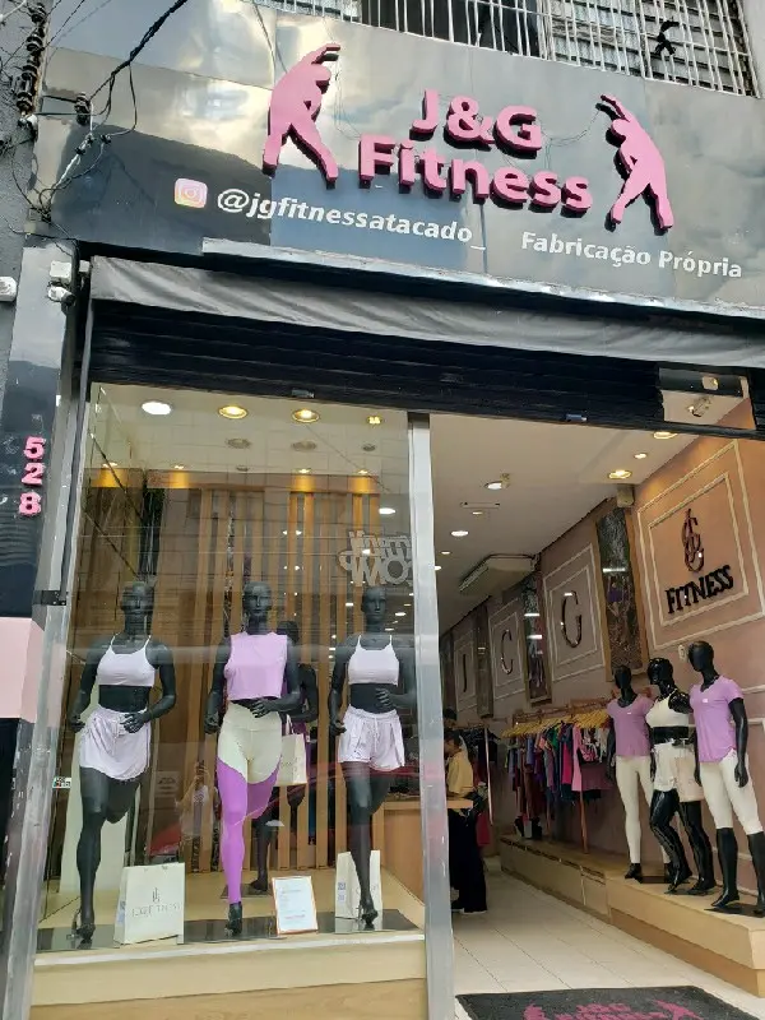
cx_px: 382
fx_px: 766
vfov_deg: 67.3
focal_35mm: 26
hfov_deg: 53.1
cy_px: 510
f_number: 2.4
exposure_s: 1/345
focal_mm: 4.3
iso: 50
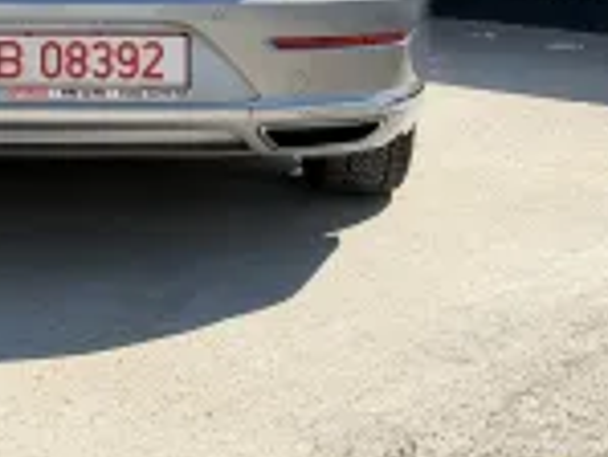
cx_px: 98
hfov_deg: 16.8
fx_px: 2039
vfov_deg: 12.7
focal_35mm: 116
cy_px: 49
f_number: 1.78
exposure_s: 1/4587
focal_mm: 6.76
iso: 64
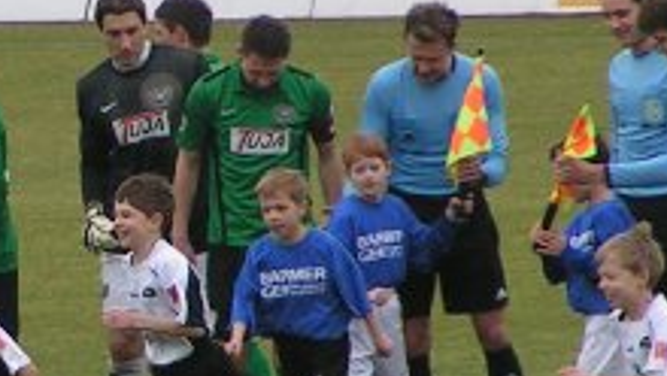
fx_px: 19854
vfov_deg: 1.1
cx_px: -215
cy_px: 94
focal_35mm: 1122
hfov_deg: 1.9
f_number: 3.5
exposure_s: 1/320
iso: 80
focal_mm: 43.3
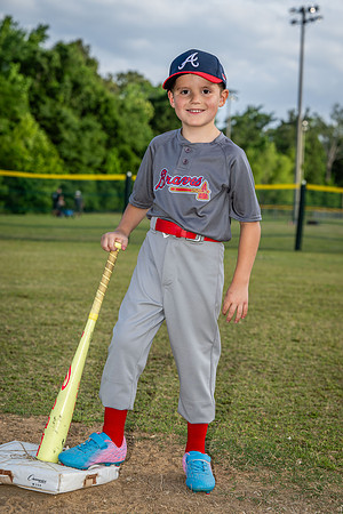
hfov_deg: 16.7
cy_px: 257
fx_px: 1172
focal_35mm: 82
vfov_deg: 24.8
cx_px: 172
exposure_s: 1/200
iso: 100
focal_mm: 82
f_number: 5.6
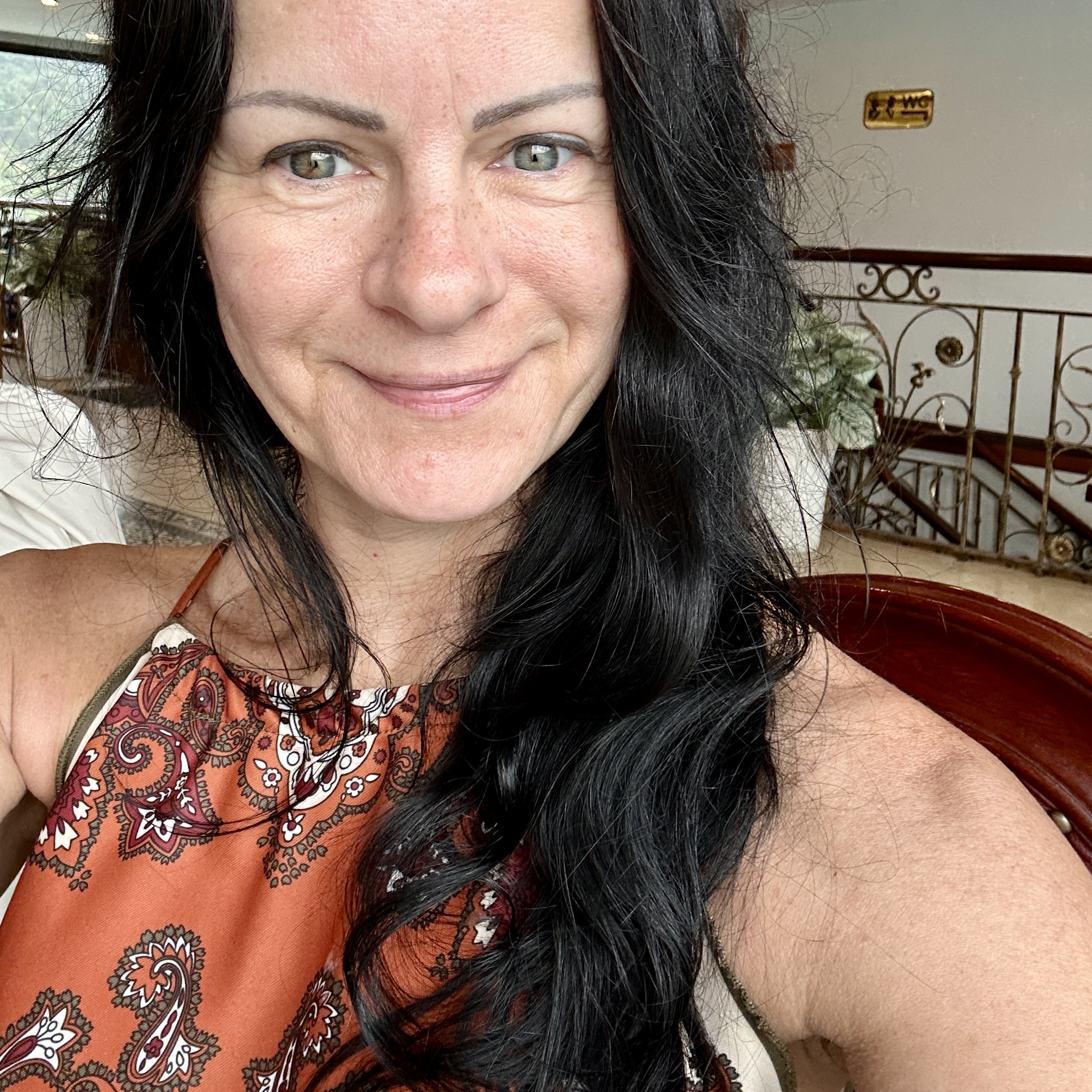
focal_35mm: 36
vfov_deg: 45.6
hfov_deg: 46.0
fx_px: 1285
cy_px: 399
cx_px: 550
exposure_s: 1/121
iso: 25
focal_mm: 2.69
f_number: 1.9
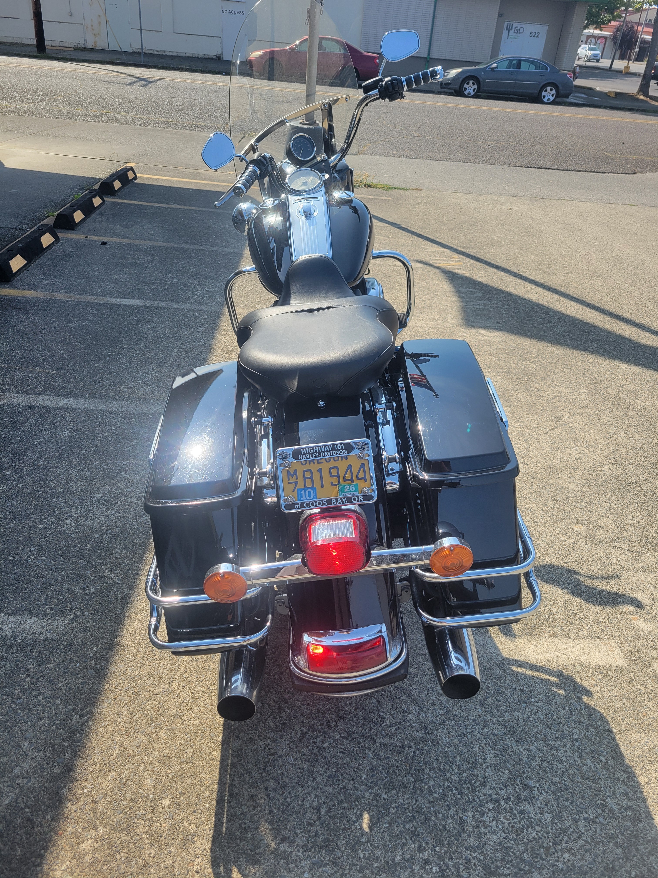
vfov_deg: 67.3
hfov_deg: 53.1
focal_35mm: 26
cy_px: 439
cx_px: 329
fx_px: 659
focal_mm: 5.4
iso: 40
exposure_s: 1/1038
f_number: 1.8
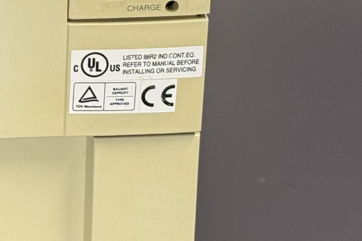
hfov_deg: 11.8
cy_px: -1
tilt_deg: -21.9
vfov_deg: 8.1
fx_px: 1689
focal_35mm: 168
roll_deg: -0.2
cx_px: -138
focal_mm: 6.76
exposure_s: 1/50
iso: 160
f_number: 1.78
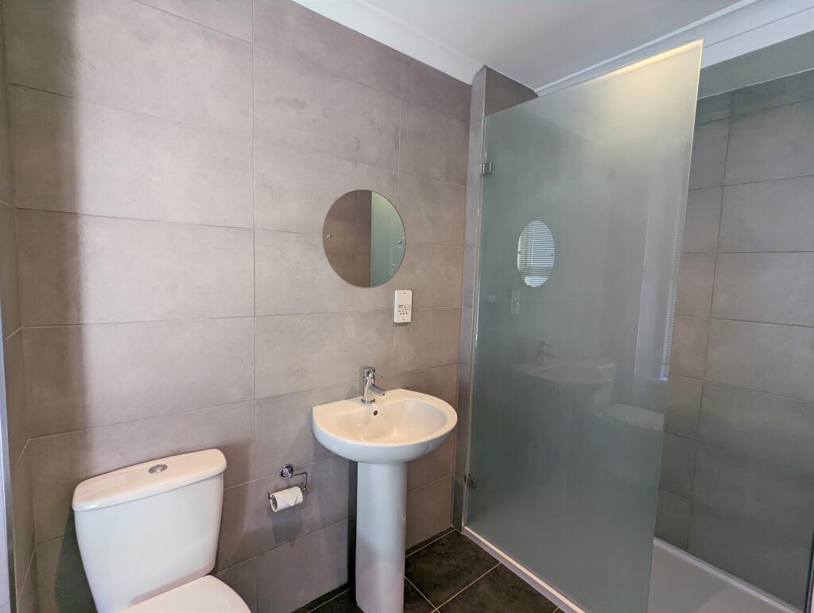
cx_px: 407
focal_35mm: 16
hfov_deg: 94.4
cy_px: 306
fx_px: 377
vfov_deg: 78.2
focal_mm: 2.35
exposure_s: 1/95.3
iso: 104
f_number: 2.2
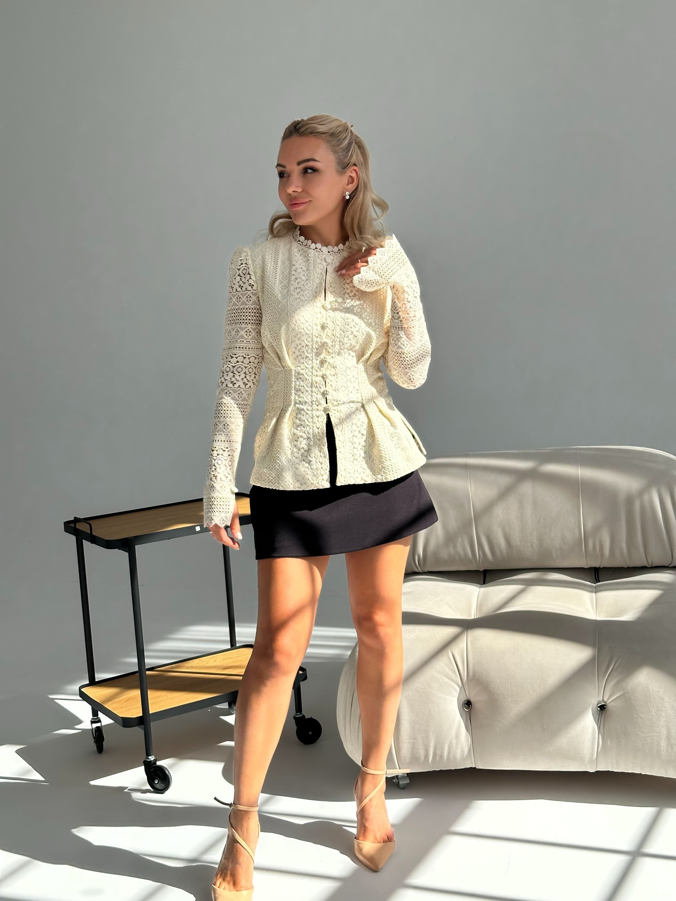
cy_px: 450
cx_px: 338
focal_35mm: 48
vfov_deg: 39.7
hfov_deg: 30.3
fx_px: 1250
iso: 64
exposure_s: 1/2410
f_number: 1.78
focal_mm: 6.86
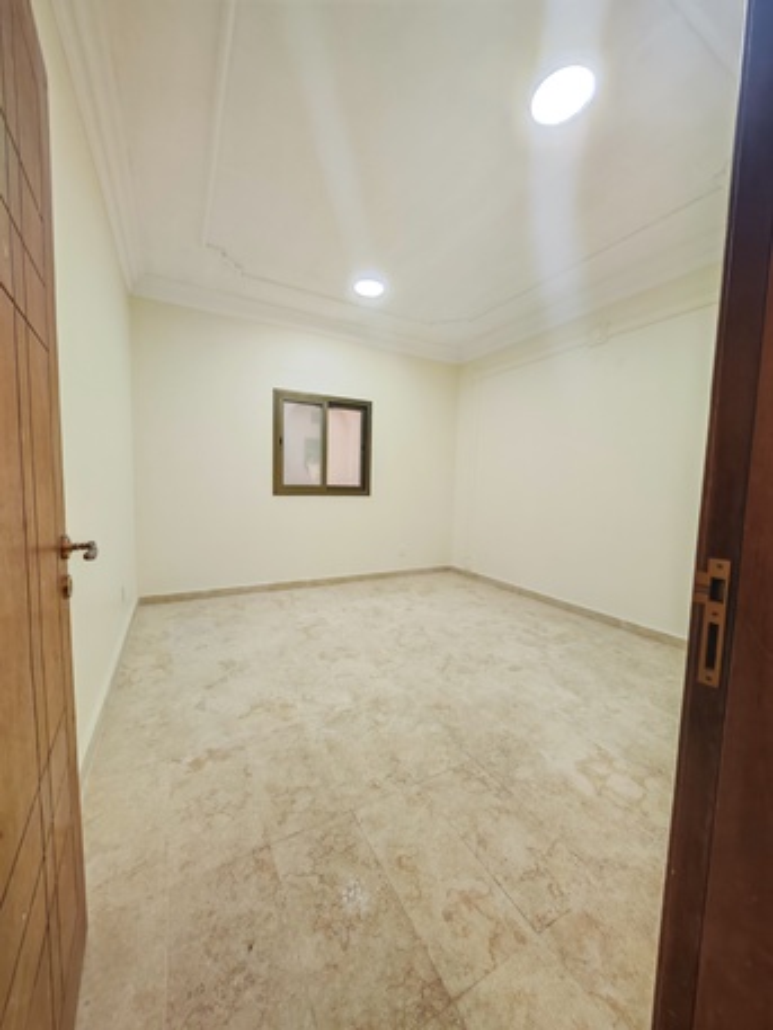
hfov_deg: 89.9
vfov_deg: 106.2
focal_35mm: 13
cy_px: 515
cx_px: 386
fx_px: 387
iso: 200
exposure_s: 1/40
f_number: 2
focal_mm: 1.82
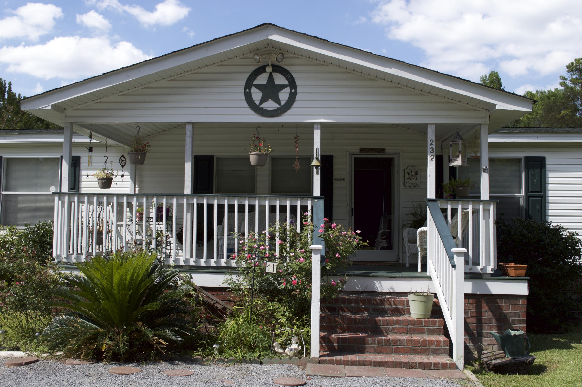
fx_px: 581
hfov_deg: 53.2
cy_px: 194
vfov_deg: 36.8
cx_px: 291
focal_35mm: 36
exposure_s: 1/250
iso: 100
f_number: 8
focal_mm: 24
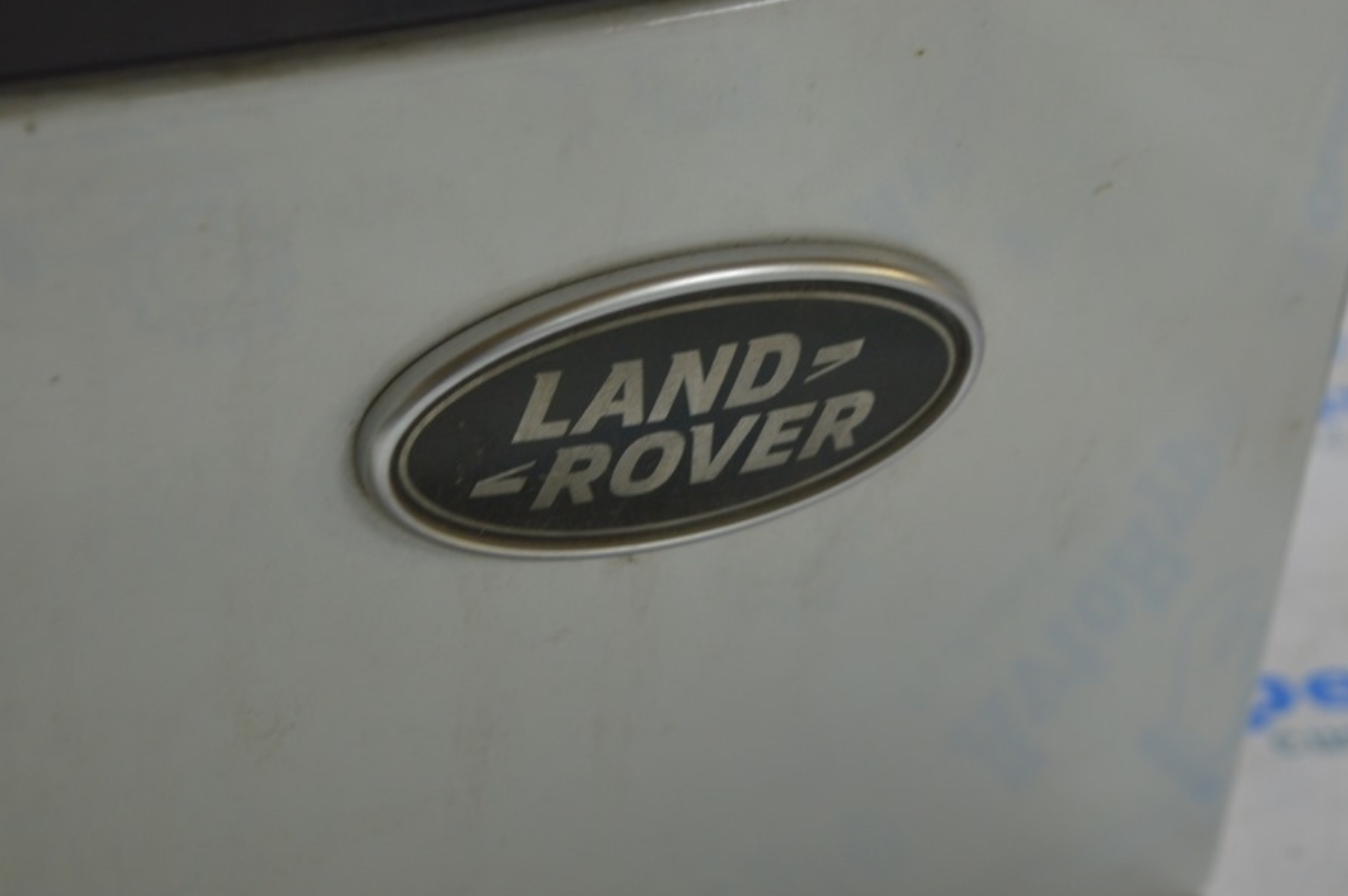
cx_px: 706
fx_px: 3539
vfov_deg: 14.4
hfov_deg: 21.6
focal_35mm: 95
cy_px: 402
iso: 400
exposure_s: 1/20
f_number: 5.6
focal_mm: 55
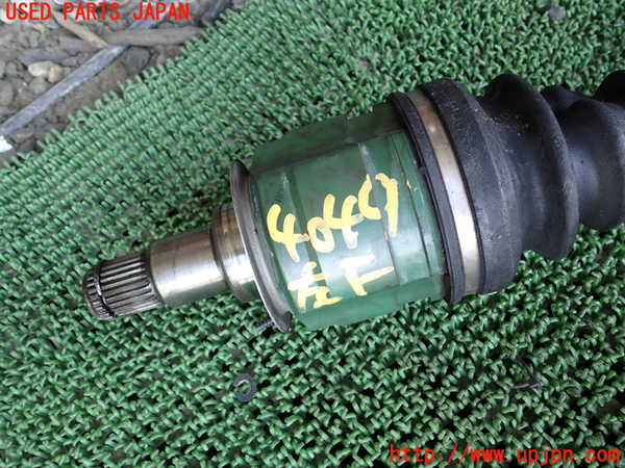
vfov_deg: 46.8
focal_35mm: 30
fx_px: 542
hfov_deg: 60.0
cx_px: 312
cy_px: 234
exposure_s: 1/125
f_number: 2.3
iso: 200
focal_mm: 5.4
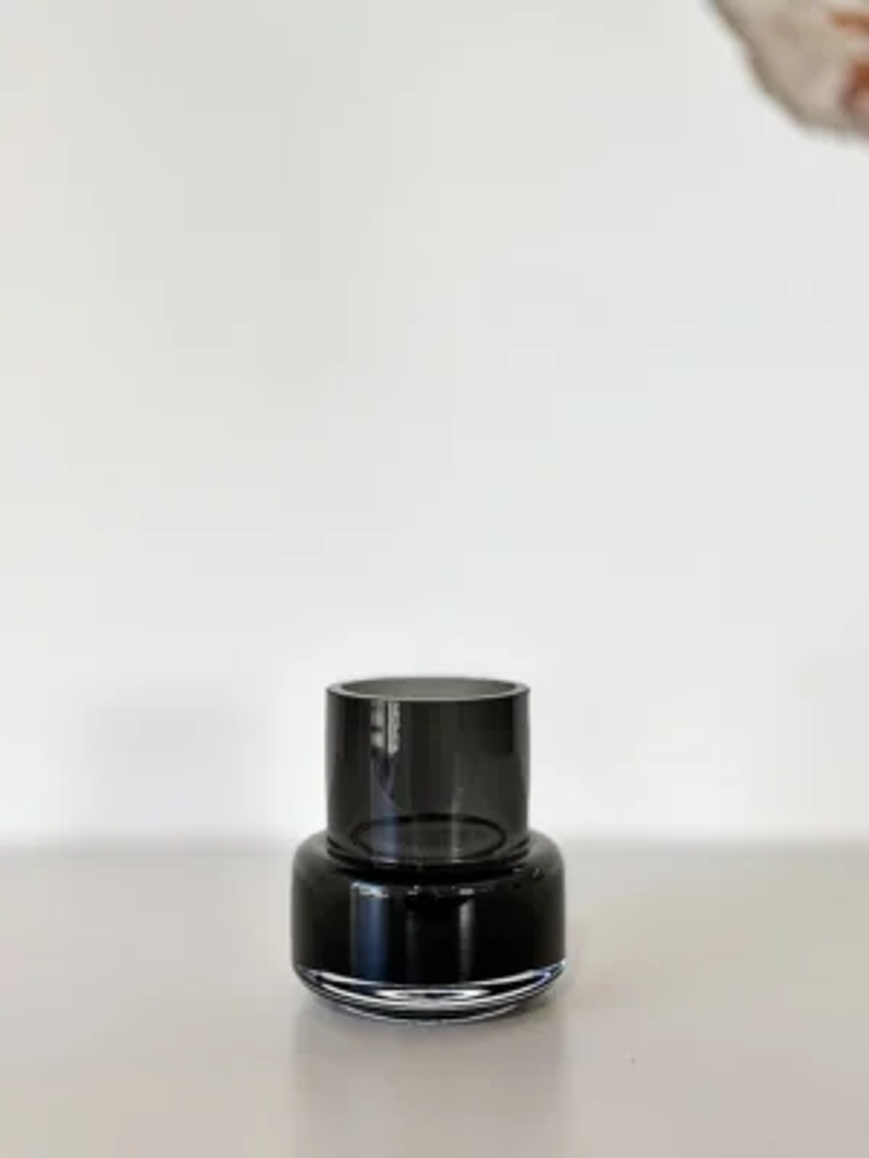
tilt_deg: -2.7
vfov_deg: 39.7
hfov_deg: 30.3
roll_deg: +1.4
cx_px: 434
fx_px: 1607
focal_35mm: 48
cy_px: 579
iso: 64
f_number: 1.8
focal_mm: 6.8
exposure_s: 1/472
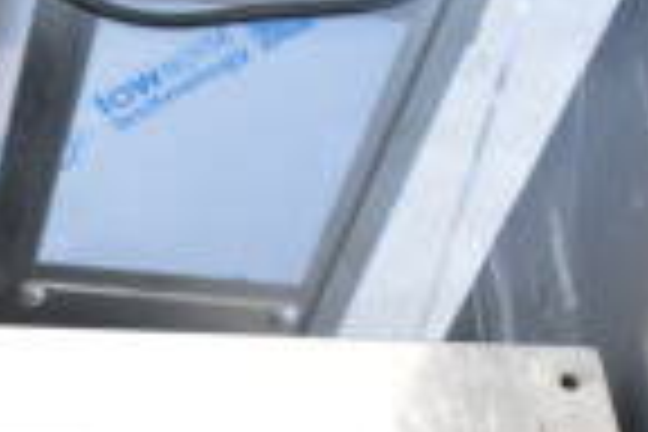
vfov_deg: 11.1
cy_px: 799
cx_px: -324
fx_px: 2052
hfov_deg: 16.4
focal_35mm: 114
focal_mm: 18
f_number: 4.5
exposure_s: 1/80
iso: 1600
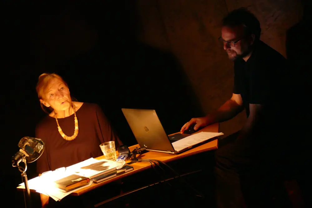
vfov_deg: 11.9
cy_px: 104
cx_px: 156
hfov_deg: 17.8
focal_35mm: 115
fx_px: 997
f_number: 3.9
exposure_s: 1/60
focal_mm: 41.85
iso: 3200
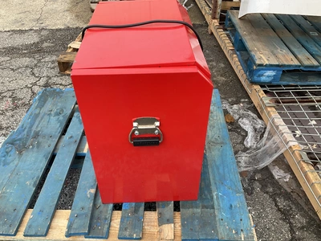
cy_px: 120
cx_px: 160
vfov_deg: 48.2
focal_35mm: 29
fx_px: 269
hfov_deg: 61.7
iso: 40
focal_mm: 3
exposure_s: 1/122
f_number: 1.8
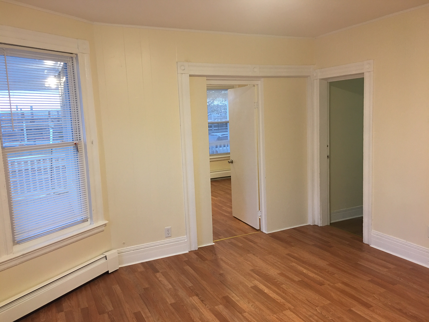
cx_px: 214
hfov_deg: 61.7
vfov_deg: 48.2
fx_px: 359
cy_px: 161
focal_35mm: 29
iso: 50
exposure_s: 1/15
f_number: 2.2
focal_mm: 4.15
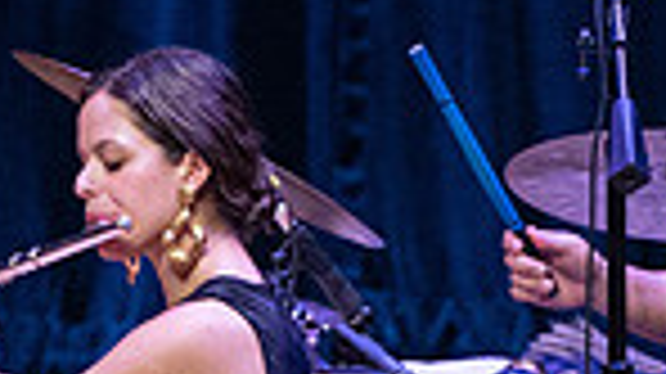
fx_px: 25835
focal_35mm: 1464
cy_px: 404
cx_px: -591
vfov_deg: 0.8
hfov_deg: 1.5
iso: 4000
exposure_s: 1/320
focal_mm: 297
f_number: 8
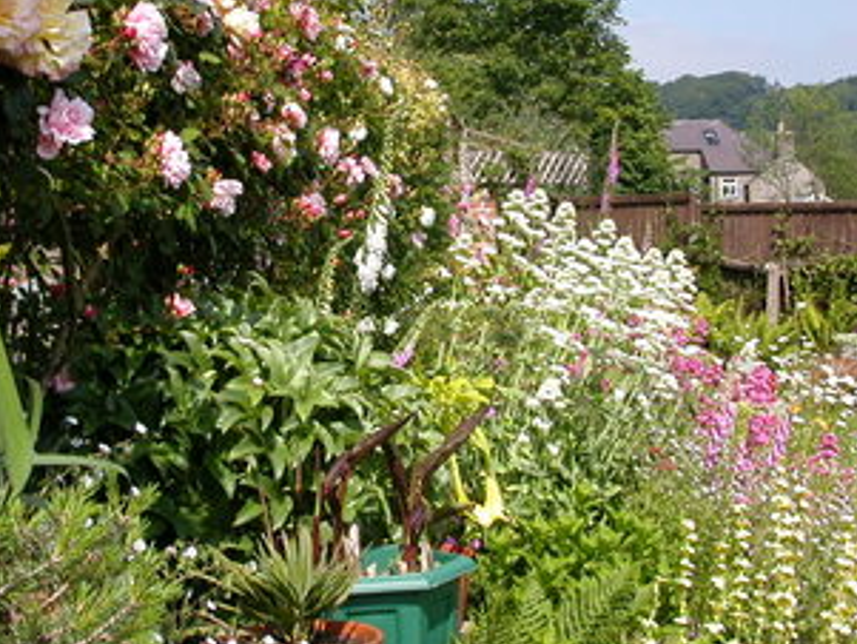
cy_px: 325
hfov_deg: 35.5
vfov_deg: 27.1
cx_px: 393
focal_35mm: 54
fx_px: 1337
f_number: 4.5
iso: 100
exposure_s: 1/454
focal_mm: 5.6
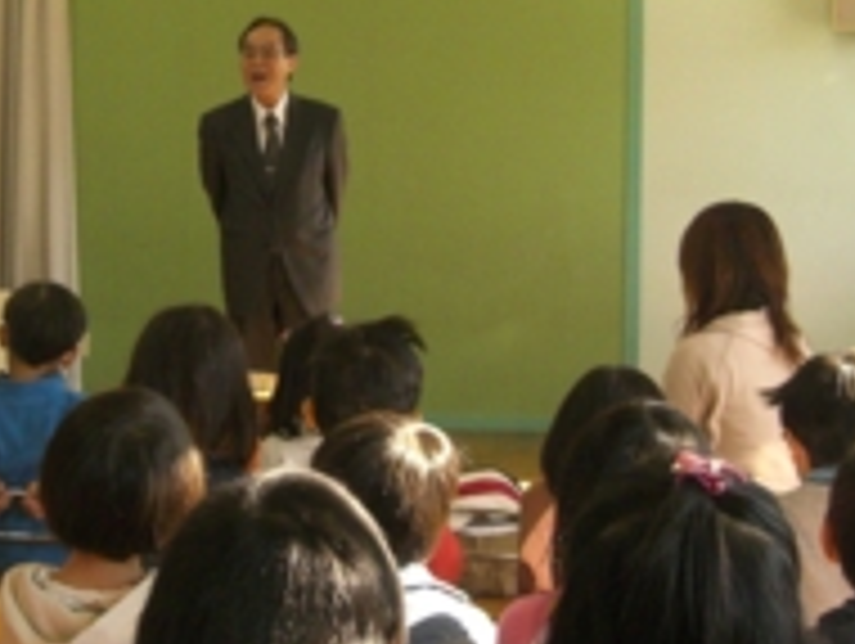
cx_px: 288
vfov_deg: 18.3
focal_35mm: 80
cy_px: 104
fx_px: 1978
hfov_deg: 24.3
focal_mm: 6.3
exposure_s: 1/125
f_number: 3.1
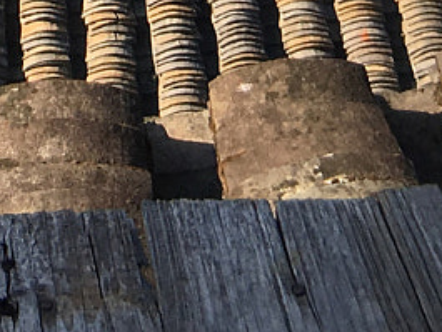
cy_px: -562
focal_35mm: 175
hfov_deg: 11.3
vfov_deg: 7.7
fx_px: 2236
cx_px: 107
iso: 25
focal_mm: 4.15
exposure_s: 1/712
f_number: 2.2
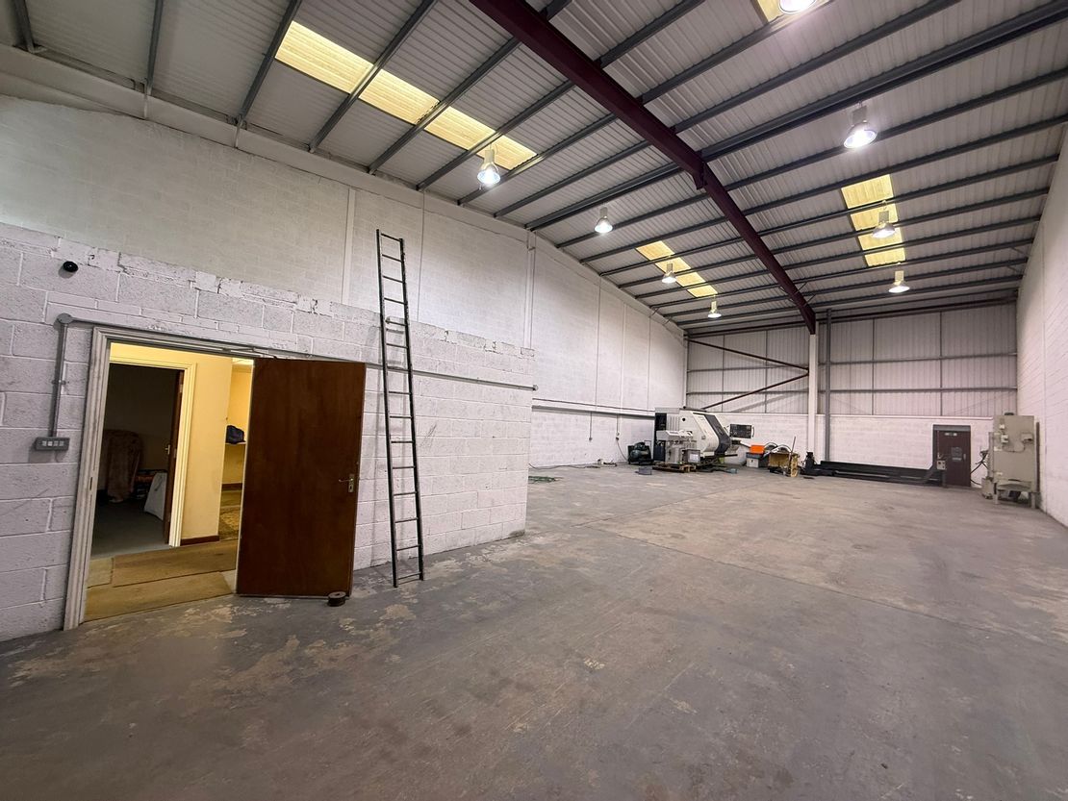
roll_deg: -3.0
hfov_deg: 102.1
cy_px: 400
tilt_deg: +2.2
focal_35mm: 14
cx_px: 534
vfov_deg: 85.7
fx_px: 432
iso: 160
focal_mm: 2.22
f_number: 2.2
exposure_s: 1/100
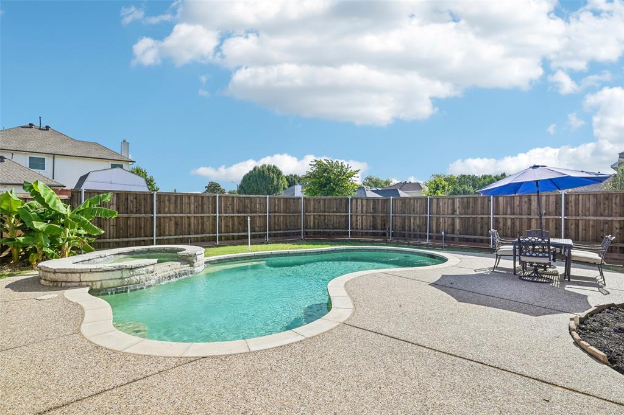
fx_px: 312
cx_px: 312
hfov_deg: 90.0
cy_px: 208
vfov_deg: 67.3
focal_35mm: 18
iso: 400
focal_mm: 18
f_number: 8
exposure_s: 1/2000
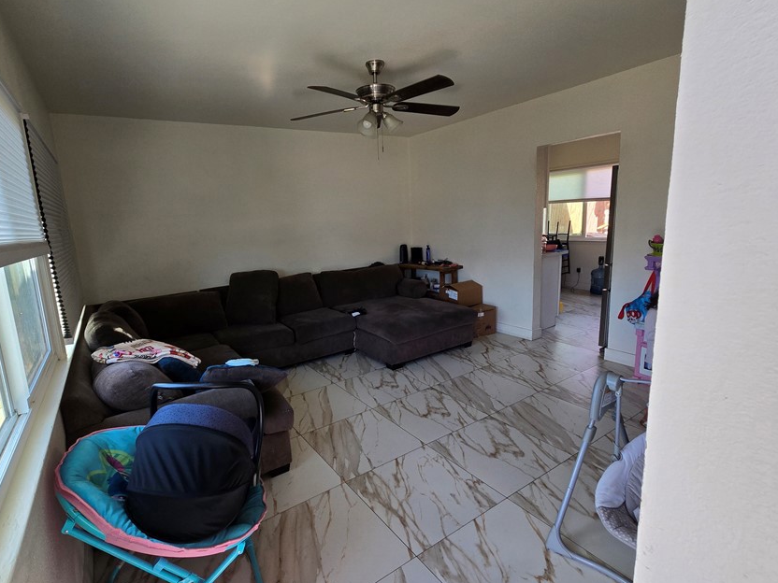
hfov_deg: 94.2
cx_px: 353
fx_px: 360
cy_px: 289
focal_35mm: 16
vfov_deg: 78.1
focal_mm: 2.2
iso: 64
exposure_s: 1/120
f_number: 2.2
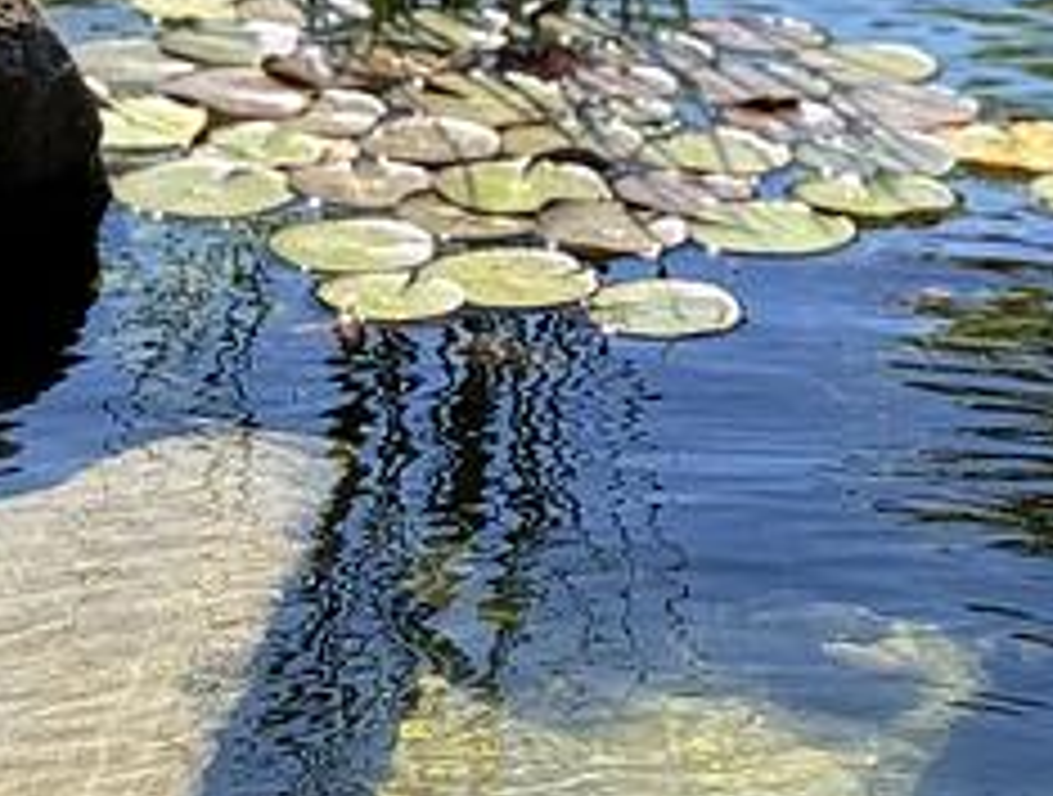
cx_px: 688
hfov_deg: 15.4
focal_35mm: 127
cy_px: -11
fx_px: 3875
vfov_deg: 11.6
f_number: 1.78
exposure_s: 1/2033
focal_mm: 6.76
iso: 80
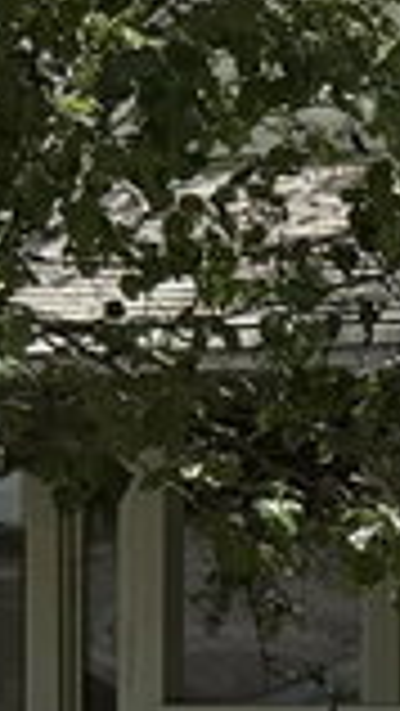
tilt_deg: +0.1
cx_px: 1766
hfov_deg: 4.2
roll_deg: +0.0
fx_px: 4973
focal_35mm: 264
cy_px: 801
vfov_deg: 8.1
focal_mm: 6.76
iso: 80
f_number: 1.78
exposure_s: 1/2169
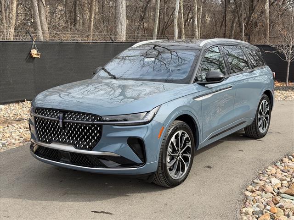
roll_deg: -1.6
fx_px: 408
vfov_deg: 30.3
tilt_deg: -8.6
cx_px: 147
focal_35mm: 48
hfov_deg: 39.7
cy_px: 110
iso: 80
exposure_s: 1/2146
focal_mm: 6.76
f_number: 1.78
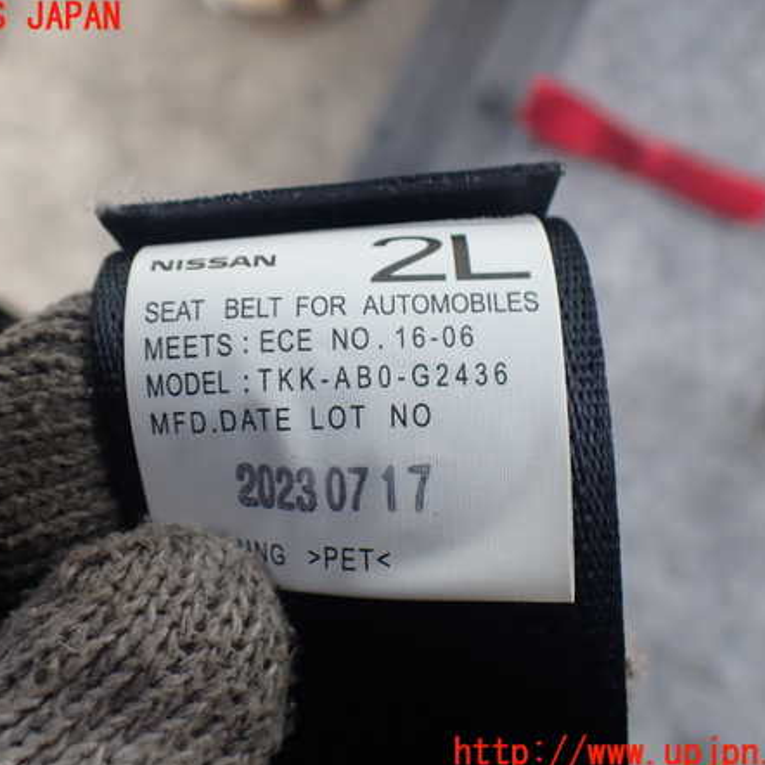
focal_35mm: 36
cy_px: 386
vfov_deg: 46.0
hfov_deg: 45.9
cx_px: 325
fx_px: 900
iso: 100
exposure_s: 1/125
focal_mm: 5.4
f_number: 2.3
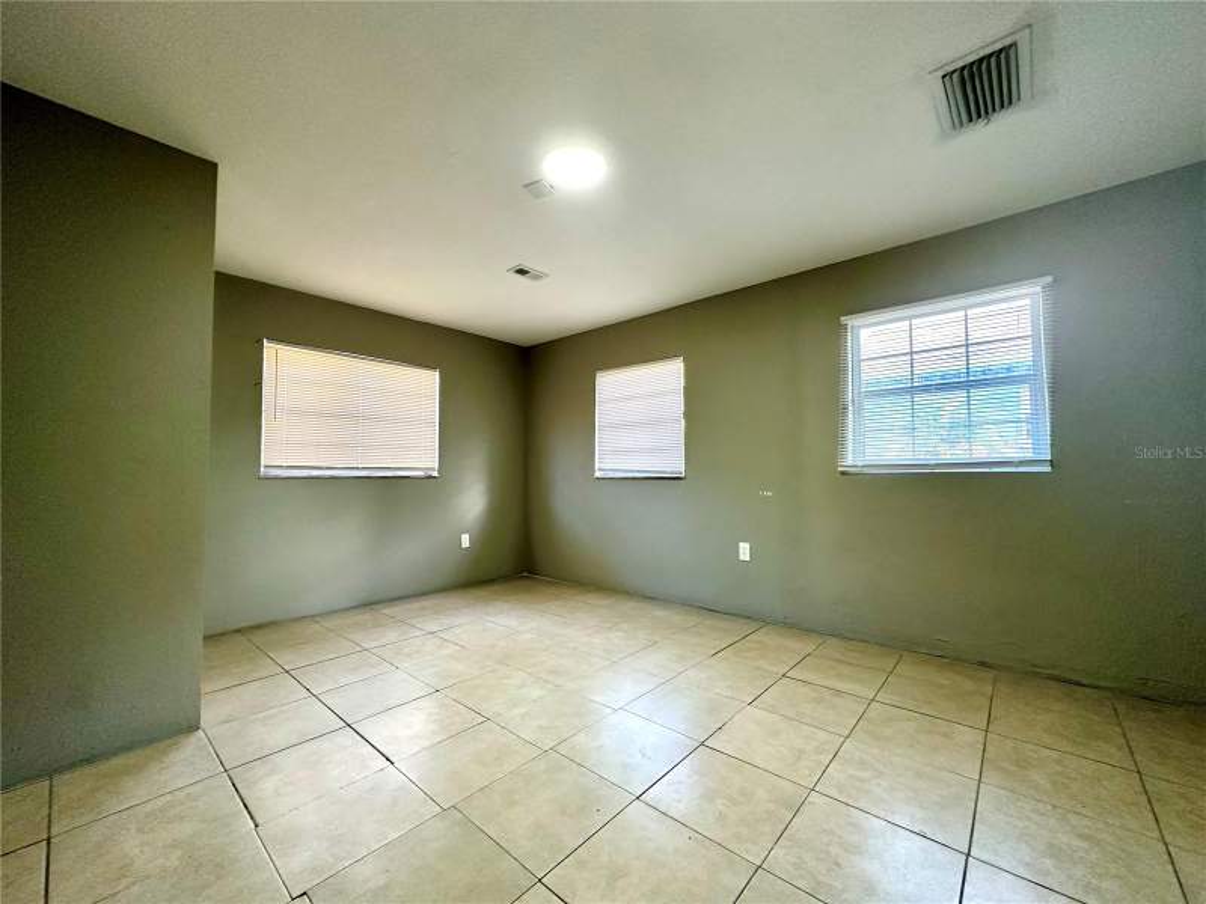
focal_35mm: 14
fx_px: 488
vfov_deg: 85.7
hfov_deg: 102.1
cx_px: 603
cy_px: 452
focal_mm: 2.22
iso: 250
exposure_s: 1/60
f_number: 2.2
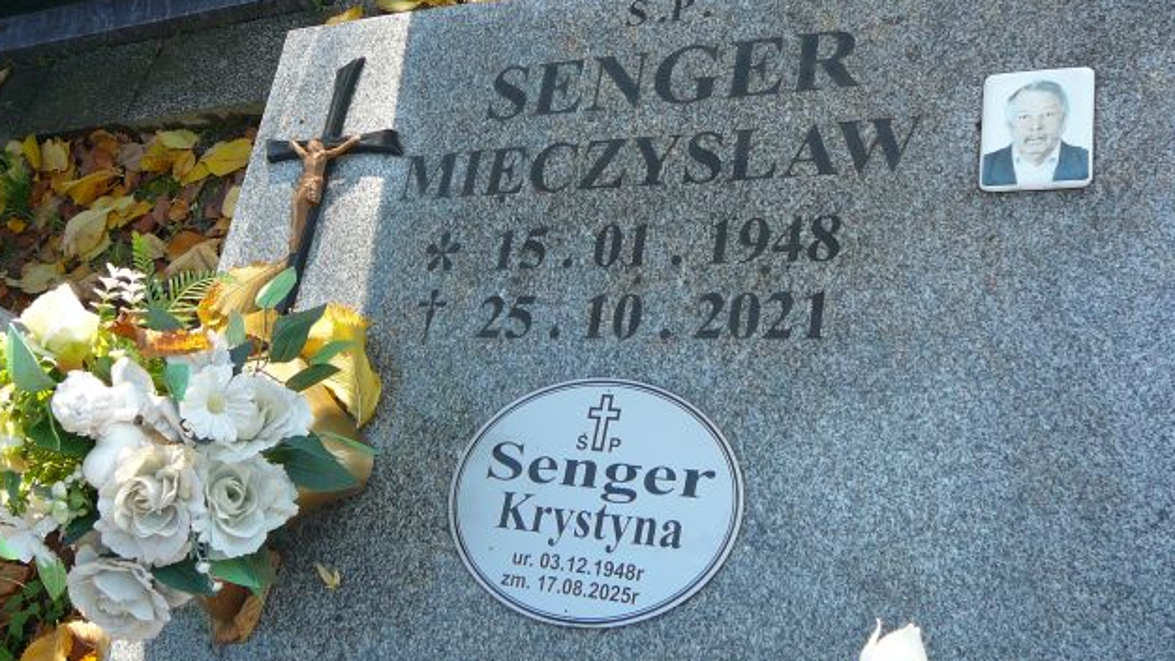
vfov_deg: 30.4
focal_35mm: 39
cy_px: 297
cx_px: 576
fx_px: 1215
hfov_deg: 51.6
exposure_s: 1/125
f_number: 2.8
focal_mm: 5.2
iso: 80
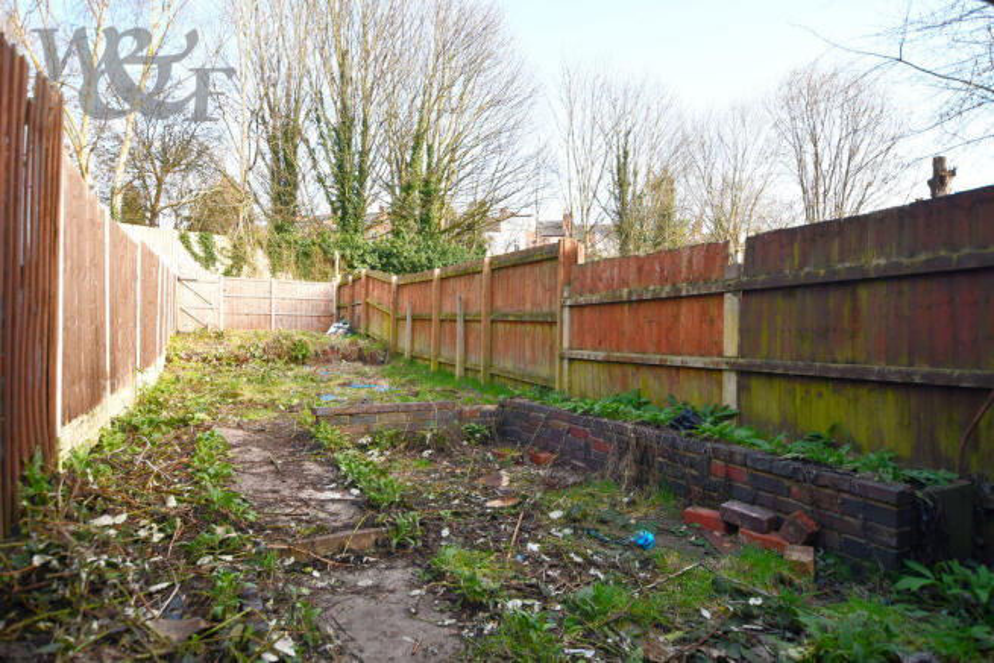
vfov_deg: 59.5
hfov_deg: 81.2
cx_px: 497
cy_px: 332
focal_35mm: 21
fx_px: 580
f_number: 4.5
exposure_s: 1/250
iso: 400
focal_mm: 14
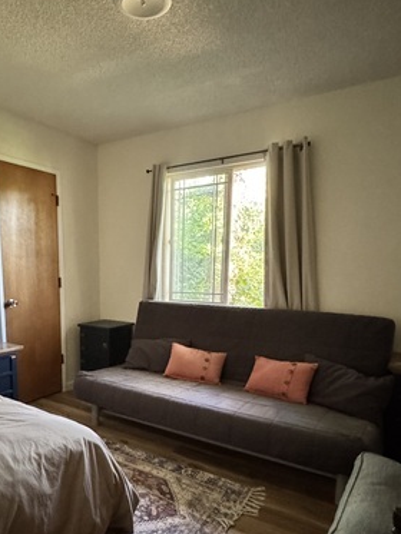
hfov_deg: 54.1
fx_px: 386
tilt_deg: -11.1
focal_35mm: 25
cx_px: 143
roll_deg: -0.3
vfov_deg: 68.3
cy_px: 333
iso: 1250
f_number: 2.2
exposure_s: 1/47
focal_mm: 2.22
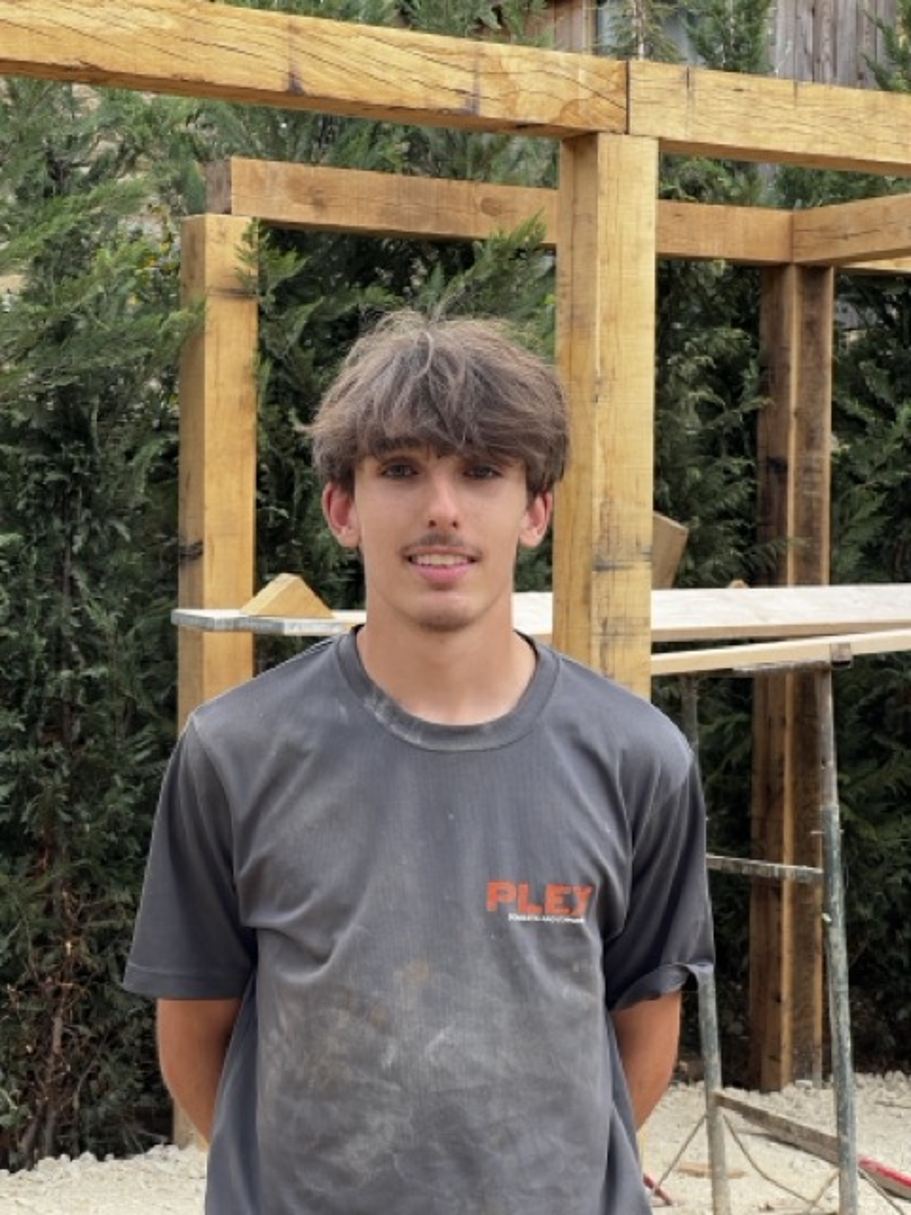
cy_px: 608
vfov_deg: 25.3
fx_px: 2702
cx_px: 456
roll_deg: -0.8
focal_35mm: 77
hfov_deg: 19.1
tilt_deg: -0.1
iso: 40
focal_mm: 9
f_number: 2.8
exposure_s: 1/99
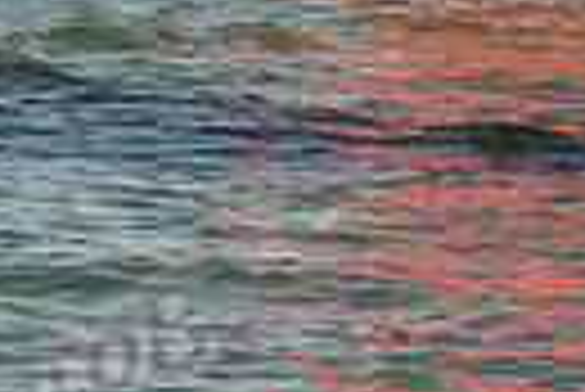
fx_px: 5092
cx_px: -374
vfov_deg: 4.4
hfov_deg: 6.5
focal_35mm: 313
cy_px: -291
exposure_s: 1/1000
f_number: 10
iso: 320
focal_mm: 70
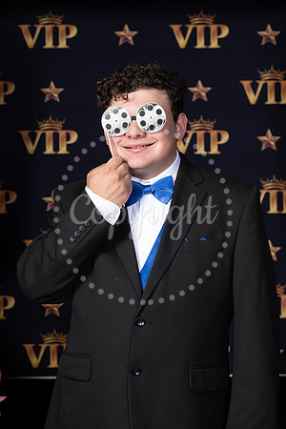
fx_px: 989
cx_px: 143
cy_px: 214
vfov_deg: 24.5
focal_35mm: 83
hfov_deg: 16.5
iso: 320
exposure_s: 1/125
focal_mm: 83
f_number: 8
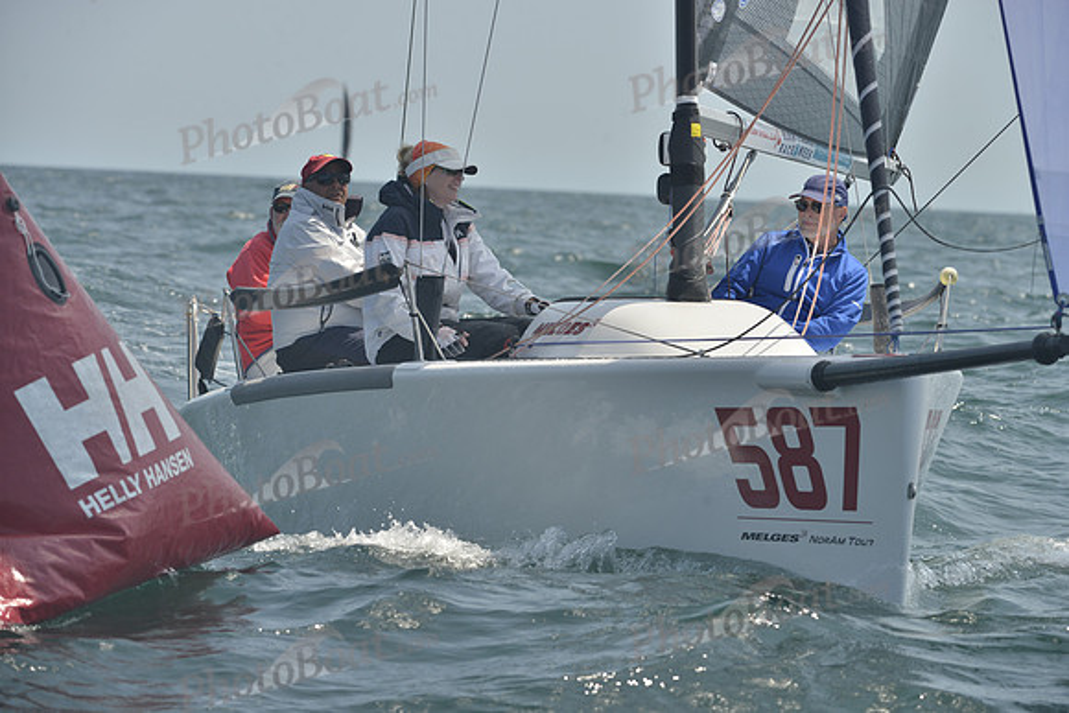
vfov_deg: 6.5
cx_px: 534
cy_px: 356
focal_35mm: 210
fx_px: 6237
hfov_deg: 9.8
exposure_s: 1/1000
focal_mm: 210
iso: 280
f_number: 8
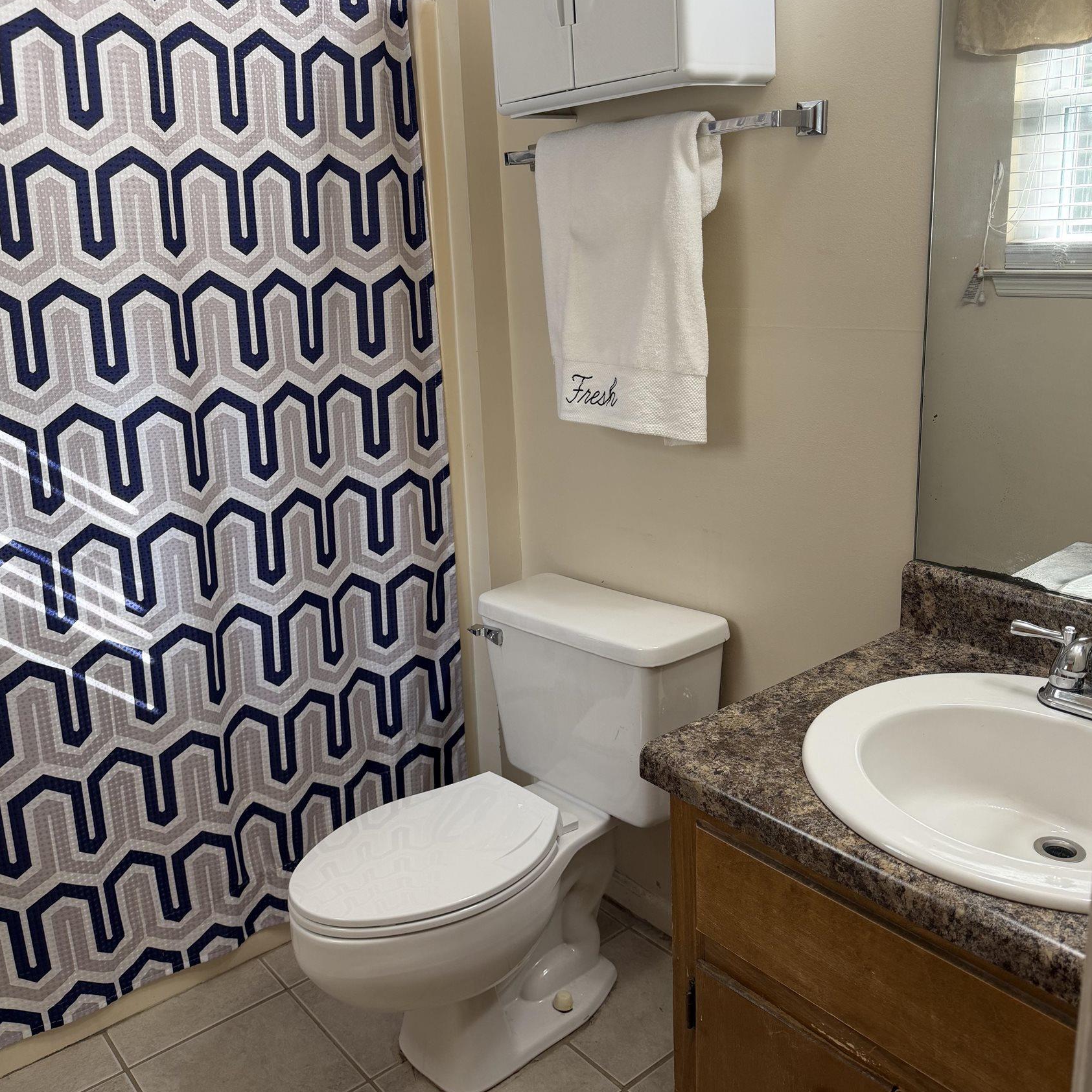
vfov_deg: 55.5
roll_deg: +2.4
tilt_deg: -14.9
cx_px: 548
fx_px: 1035
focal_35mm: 29
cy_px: 493
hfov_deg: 55.6
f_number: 1.78
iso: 125
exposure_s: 1/60
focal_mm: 6.76
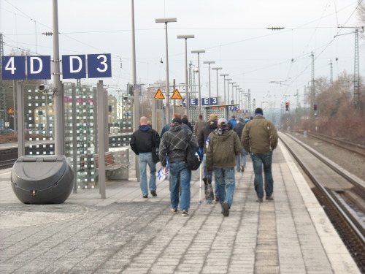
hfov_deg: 18.7
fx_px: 1107
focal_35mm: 105
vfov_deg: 14.1
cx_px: 182
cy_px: 137
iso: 64
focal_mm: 17.1
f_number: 4.7
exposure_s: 1/71
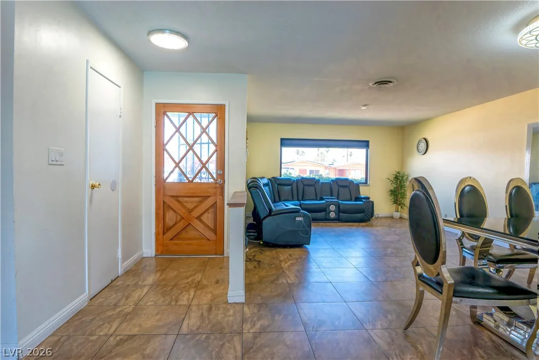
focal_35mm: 18
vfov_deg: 67.4
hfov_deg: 90.0
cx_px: 270
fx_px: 270
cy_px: 180
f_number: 4
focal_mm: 12
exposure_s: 1/160
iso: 320
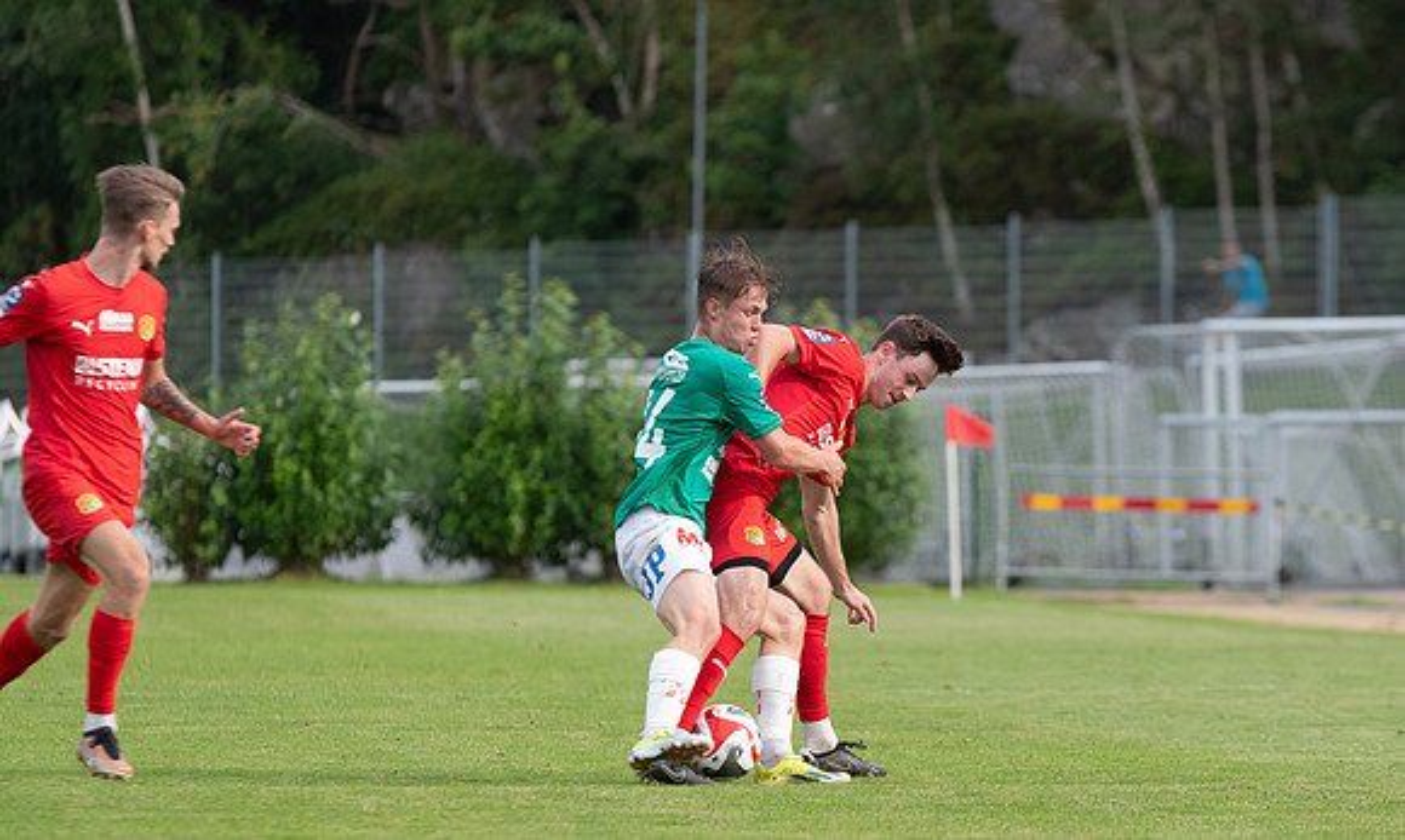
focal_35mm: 371
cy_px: 560
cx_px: 842
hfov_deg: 5.7
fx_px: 14021
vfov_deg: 3.4
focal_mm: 200
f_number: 4
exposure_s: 1/1250
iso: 640
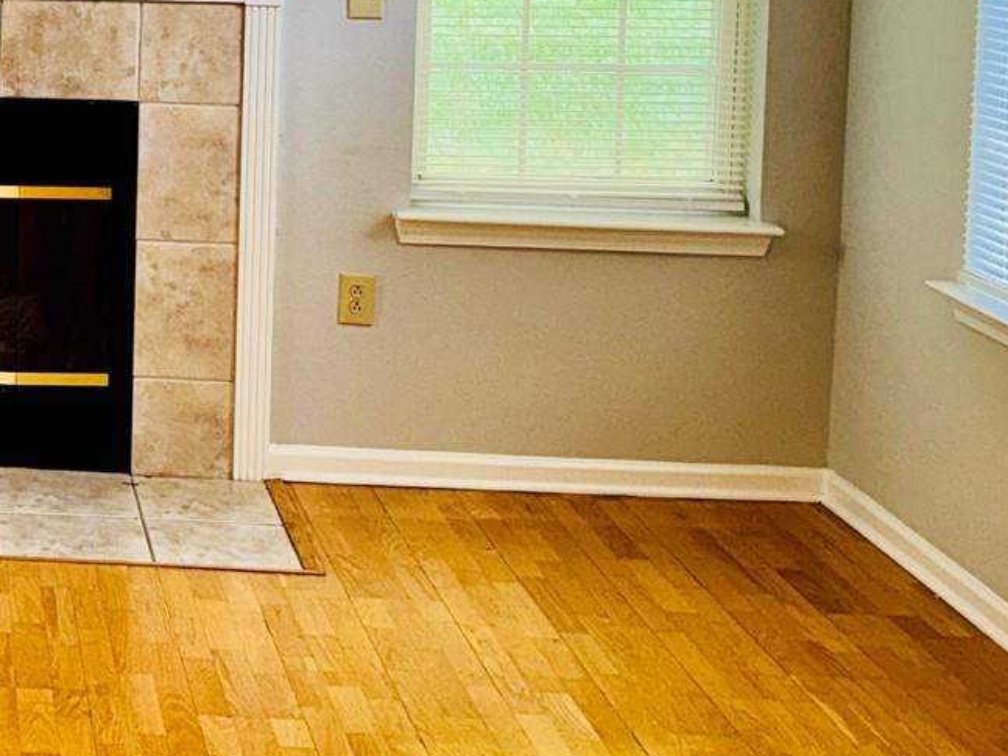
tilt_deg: -4.9
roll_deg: -1.1
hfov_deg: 23.5
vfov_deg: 18.7
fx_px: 2213
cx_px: -187
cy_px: -45
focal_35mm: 76
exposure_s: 1/24
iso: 64
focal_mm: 6.76
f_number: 1.78
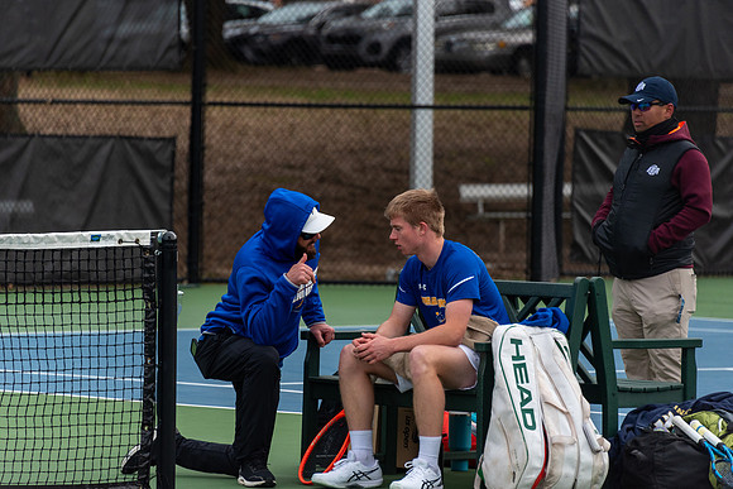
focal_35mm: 300
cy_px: 244
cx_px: 366
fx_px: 6109
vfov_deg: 4.6
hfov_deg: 6.9
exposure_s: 1/1250
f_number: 5.6
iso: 640
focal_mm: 300
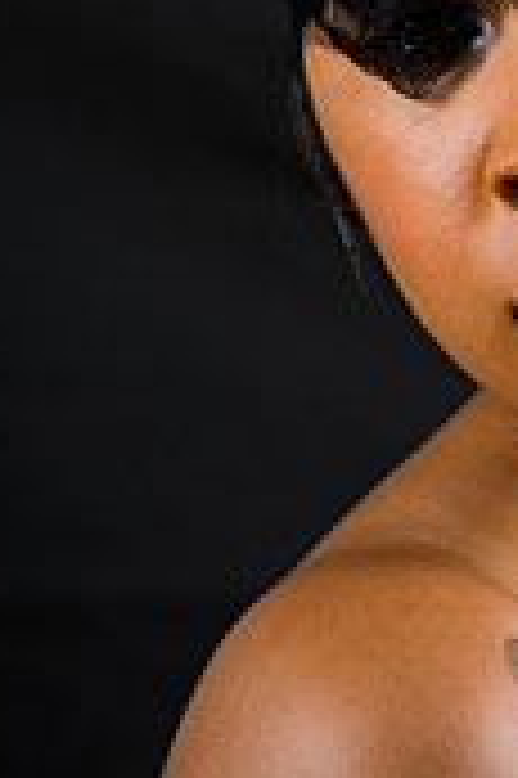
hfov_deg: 2.6
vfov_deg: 4.0
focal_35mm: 519
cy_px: 31
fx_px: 11223
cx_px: 538
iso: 200
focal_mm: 200
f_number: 5.6
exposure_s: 1/125
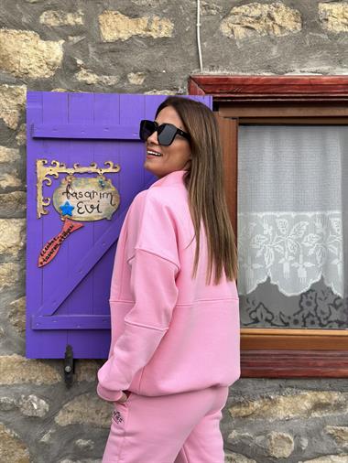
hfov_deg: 30.3
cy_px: 232
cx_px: 174
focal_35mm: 48
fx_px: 643
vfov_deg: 39.6
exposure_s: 1/330
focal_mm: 6.86
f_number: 1.78
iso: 80
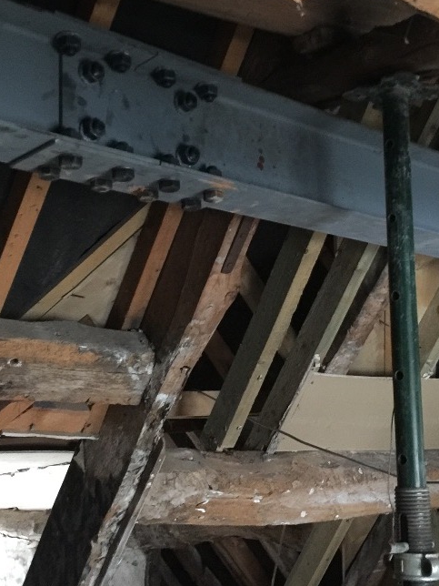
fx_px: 913
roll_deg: +2.6
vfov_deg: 35.4
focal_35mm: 54
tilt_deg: +15.9
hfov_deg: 27.0
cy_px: 233
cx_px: 225
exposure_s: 1/8
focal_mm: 4.15
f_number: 2.2
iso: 200
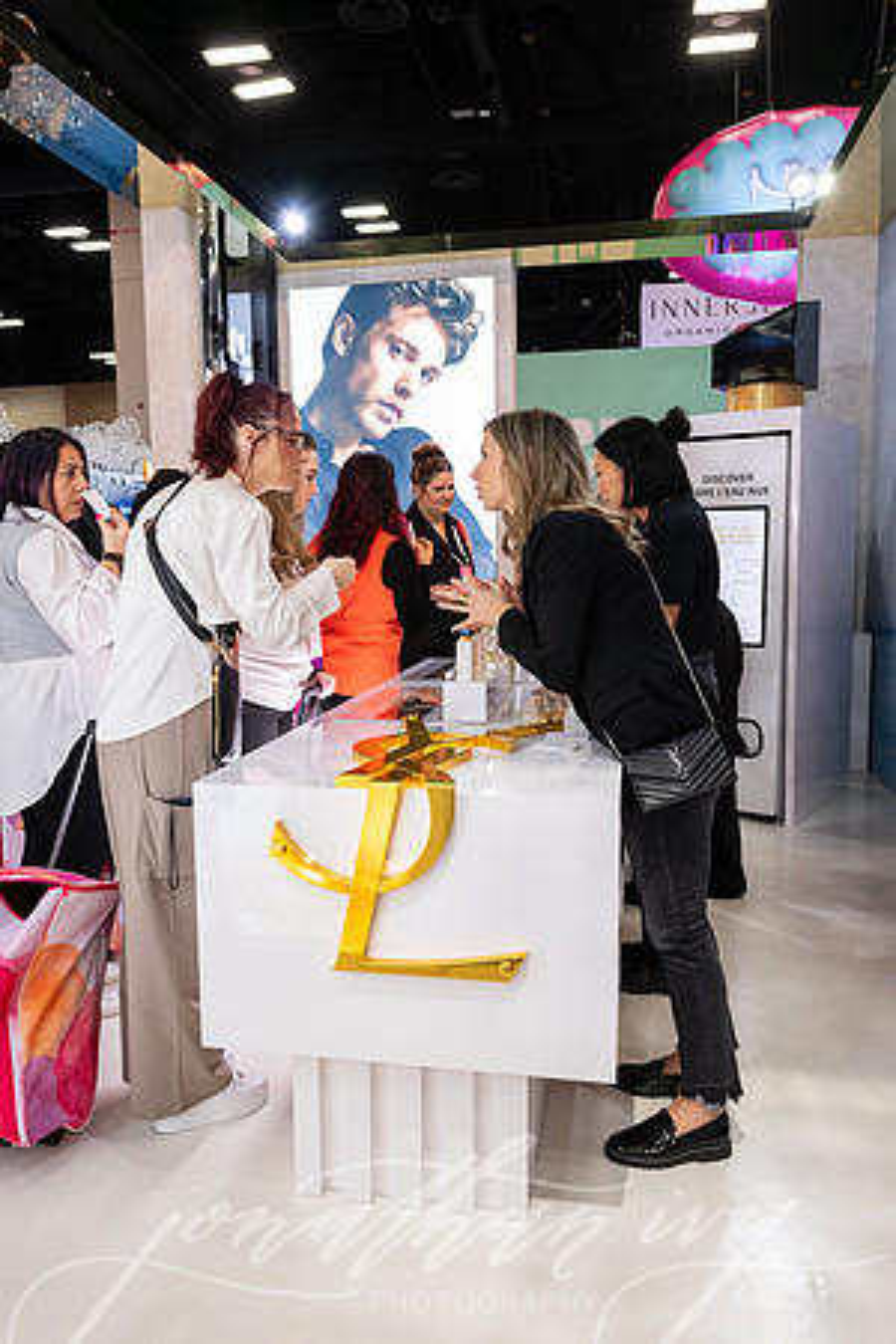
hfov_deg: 49.6
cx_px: 448
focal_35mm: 26
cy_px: 672
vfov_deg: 69.4
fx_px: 971
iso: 2000
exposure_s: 1/100
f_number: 5.6
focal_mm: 26
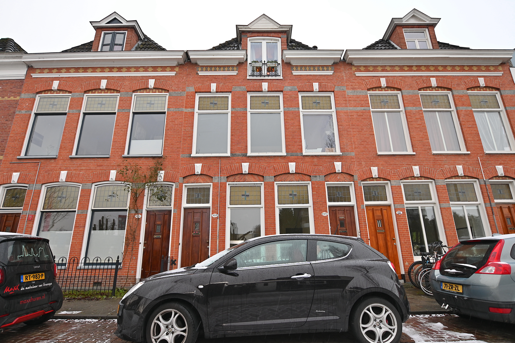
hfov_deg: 85.4
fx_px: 279
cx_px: 258
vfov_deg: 63.2
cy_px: 172
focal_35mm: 20
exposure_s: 1/80
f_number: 4.5
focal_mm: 13
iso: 200
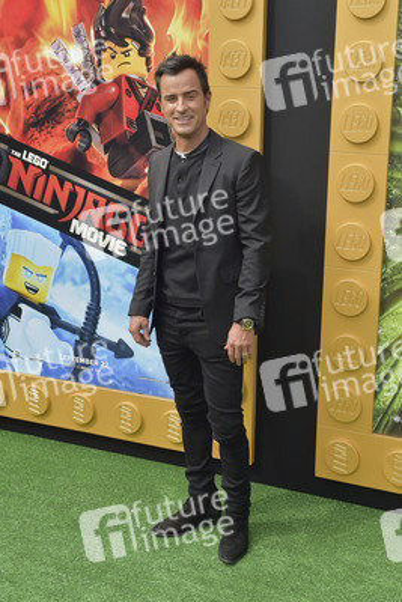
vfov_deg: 43.6
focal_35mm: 45
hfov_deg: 29.9
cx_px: 201
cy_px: 301
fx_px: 753
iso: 250
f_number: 6.3
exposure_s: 1/320
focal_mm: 45
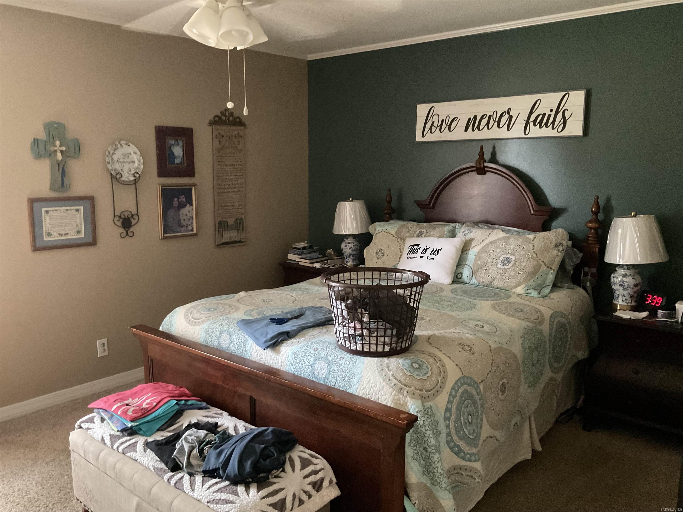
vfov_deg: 48.2
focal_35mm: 29
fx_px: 572
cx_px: 342
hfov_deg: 61.7
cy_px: 256
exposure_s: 1/29
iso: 640
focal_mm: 3
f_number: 1.8
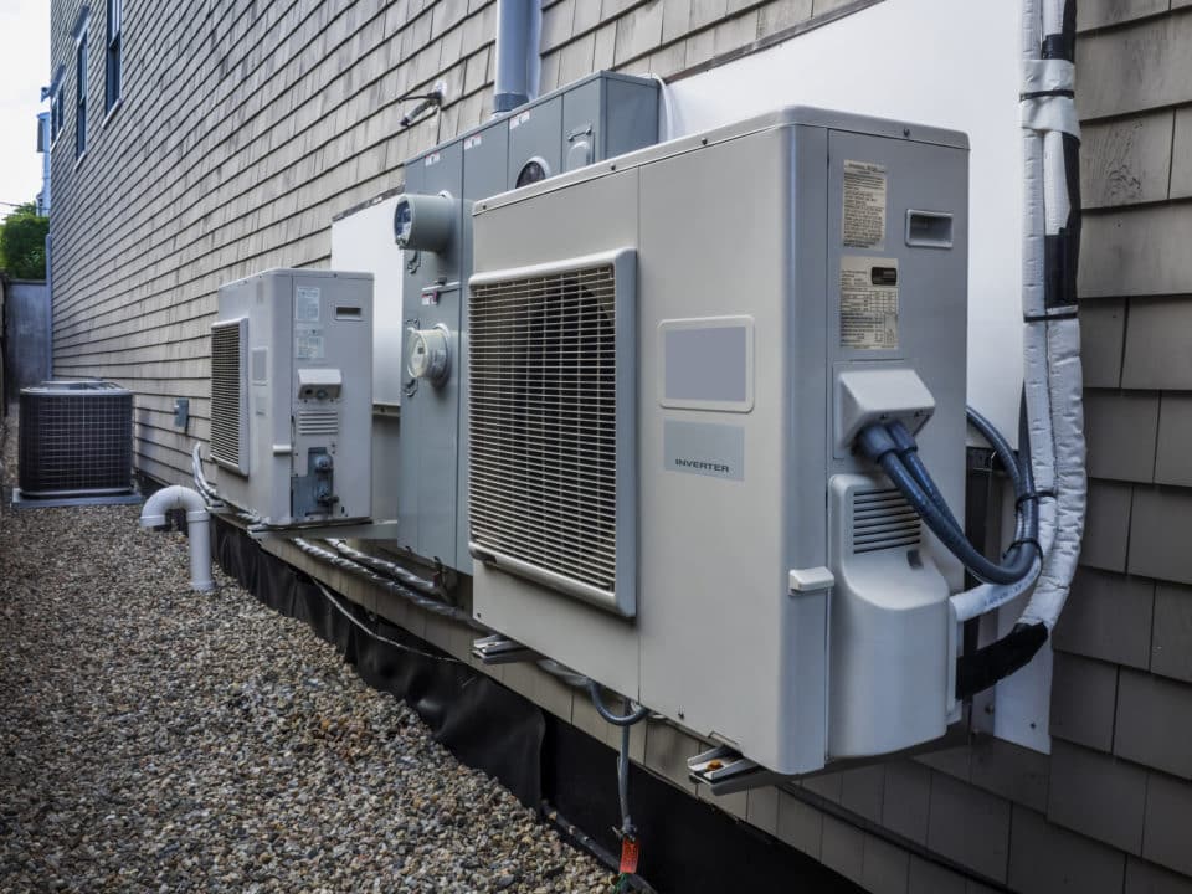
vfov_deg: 46.8
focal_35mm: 30
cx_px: 596
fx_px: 1033
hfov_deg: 60.0
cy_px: 447
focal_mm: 15
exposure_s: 1/80
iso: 200
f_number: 7.1
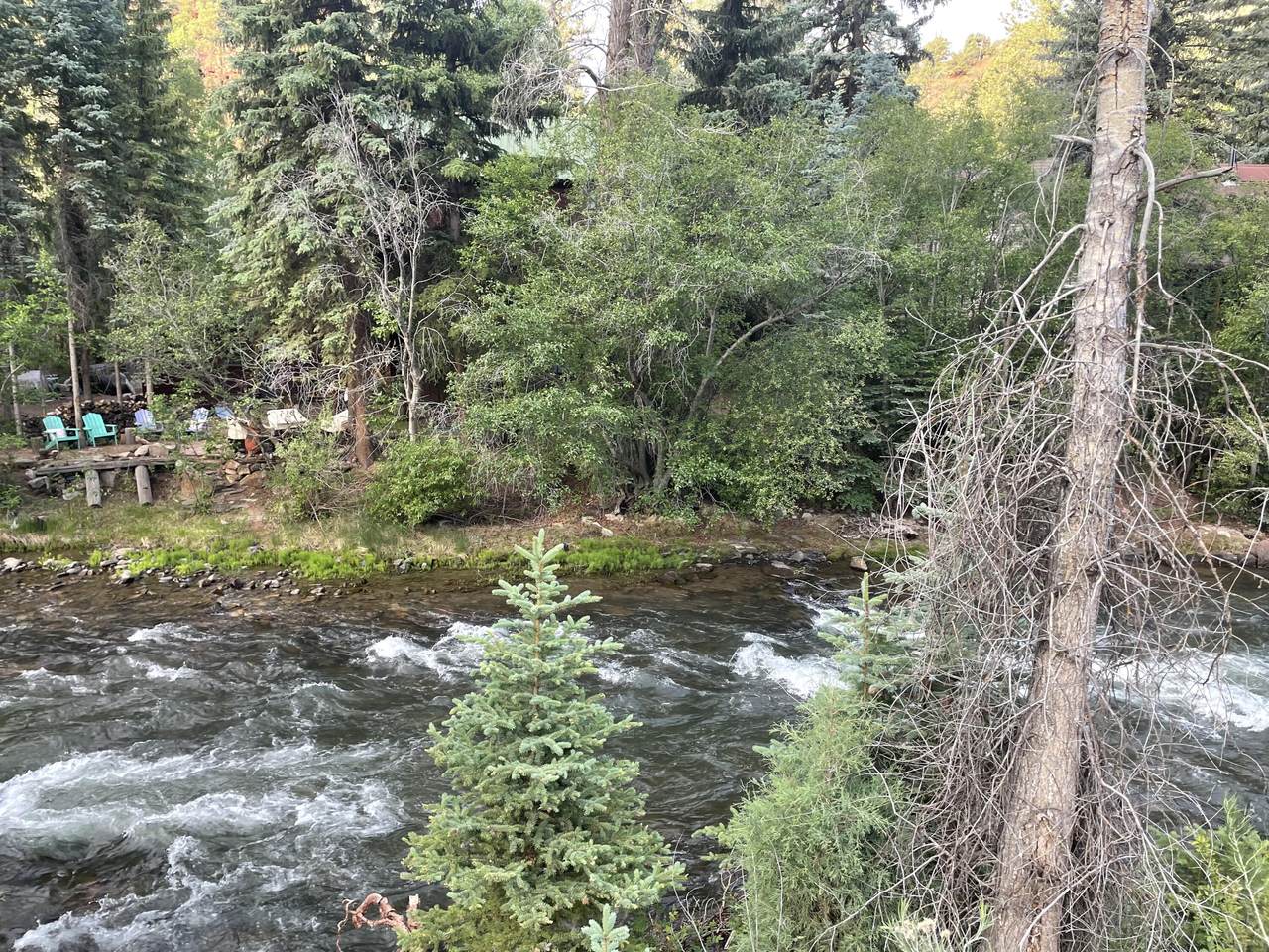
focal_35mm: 26
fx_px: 953
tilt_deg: -11.2
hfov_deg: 67.3
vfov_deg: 53.1
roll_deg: -1.4
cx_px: 634
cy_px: 476
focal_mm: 4.2
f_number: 1.6
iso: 40
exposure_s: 1/121
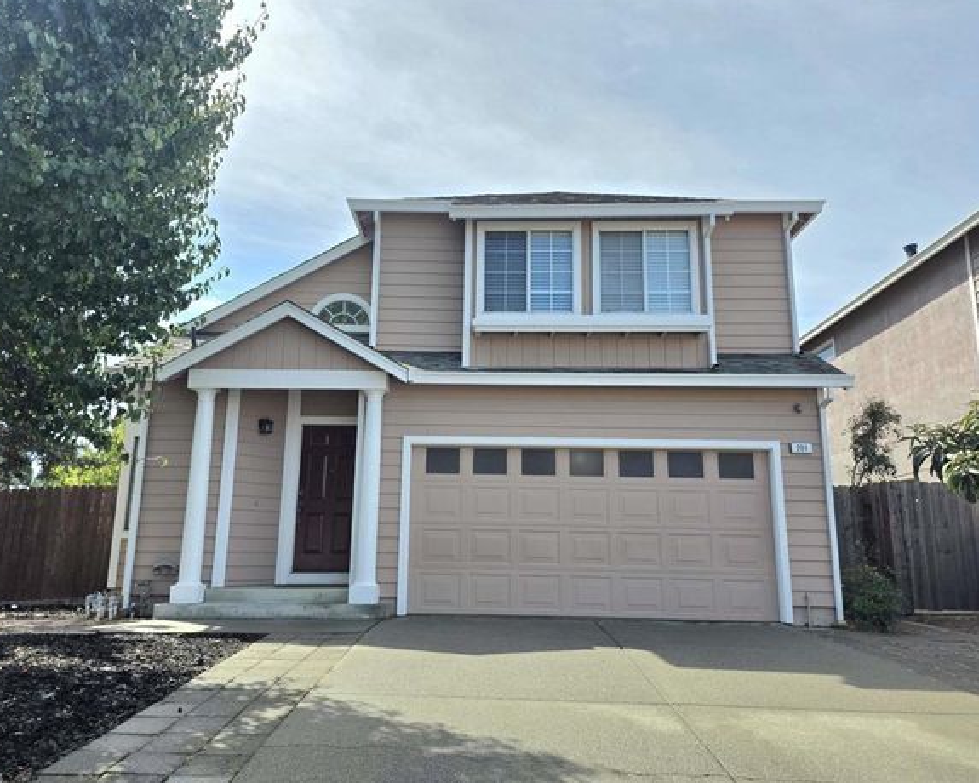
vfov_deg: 56.8
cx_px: 465
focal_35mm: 25
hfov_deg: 68.1
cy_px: 402
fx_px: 724
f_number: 1.7
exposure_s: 1/10000
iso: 80
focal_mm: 6.25
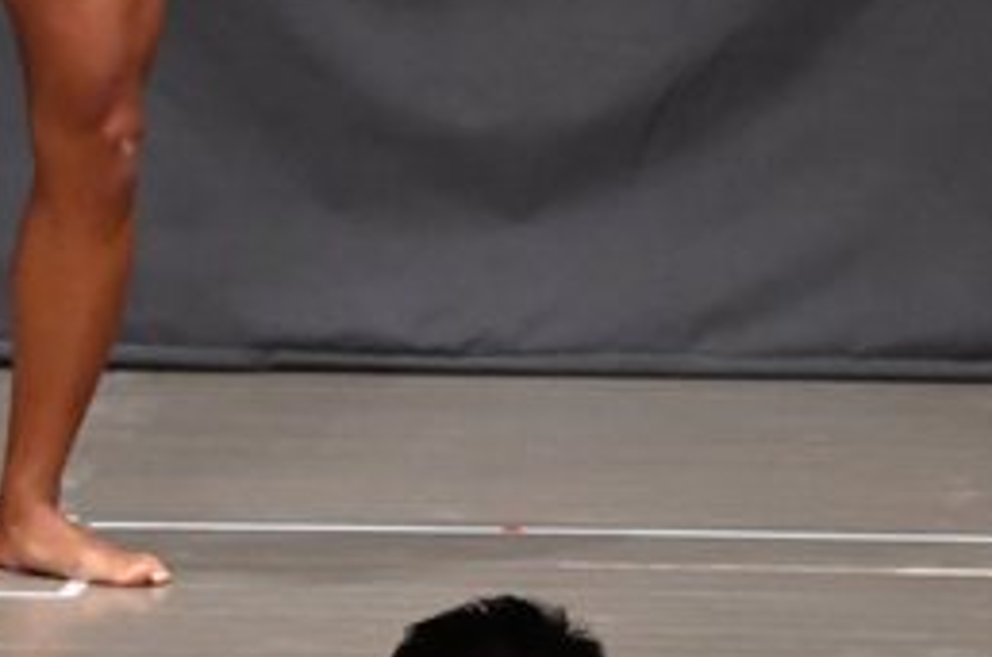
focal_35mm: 677
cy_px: -265
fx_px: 18620
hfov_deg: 3.0
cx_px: 48
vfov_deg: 2.0
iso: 6400
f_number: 5.6
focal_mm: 150
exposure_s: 1/400
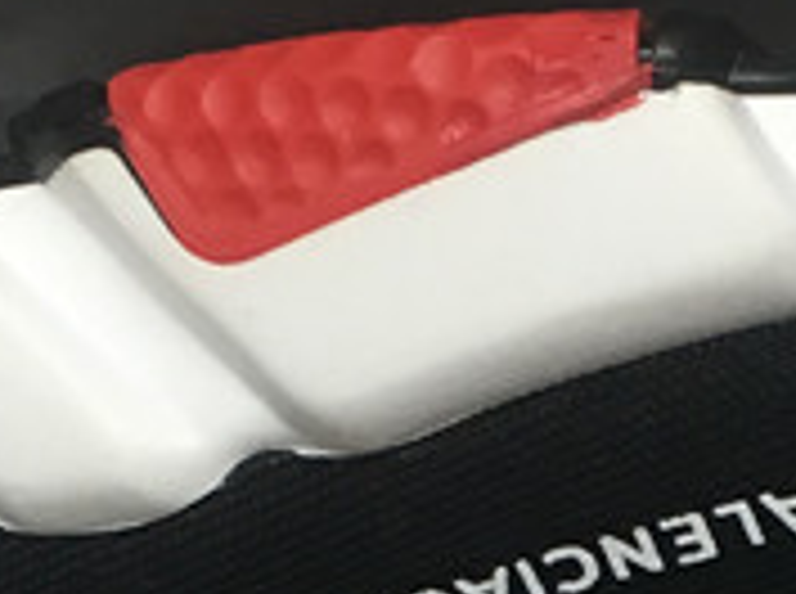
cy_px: 1350
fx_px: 4521
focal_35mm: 197
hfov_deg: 10.0
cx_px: 616
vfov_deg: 7.1
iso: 80
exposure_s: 1/33
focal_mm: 4.15
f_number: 2.2
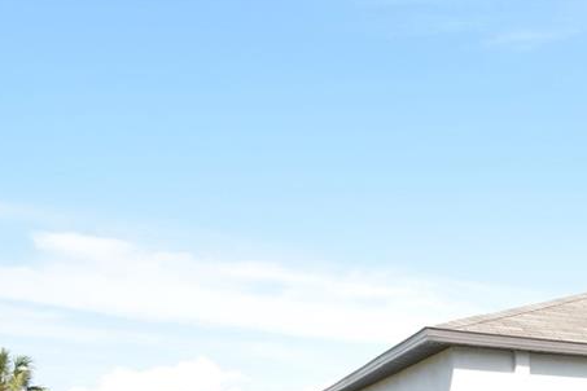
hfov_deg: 26.1
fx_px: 864
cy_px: 536
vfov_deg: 22.3
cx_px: 904
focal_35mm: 53
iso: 200
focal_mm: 10
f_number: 9
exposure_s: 1/320
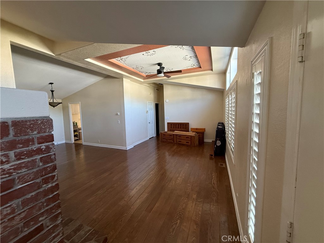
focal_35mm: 14
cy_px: 122
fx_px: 131
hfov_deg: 102.1
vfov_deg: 85.7
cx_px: 162
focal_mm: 2.22
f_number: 2.2
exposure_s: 1/94
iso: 320
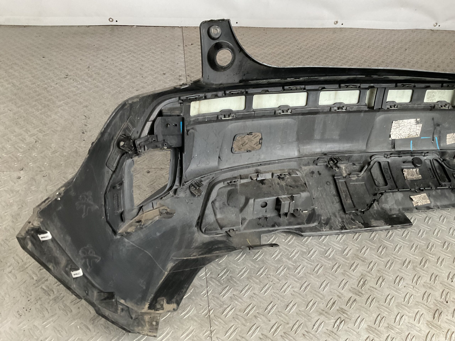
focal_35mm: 29
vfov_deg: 48.2
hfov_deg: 61.7
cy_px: 170
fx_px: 381
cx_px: 228
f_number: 1.8
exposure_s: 1/60
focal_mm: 3
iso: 200
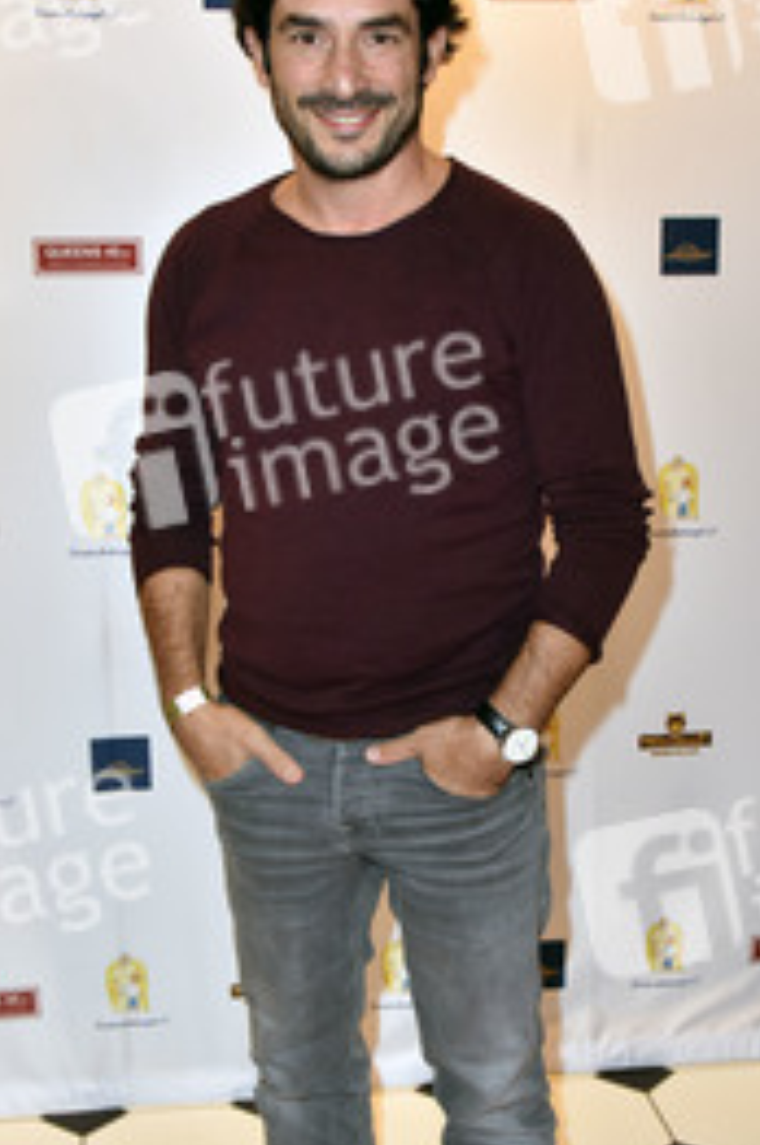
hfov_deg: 24.6
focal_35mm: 55
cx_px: 402
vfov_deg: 36.2
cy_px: 656
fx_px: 1746
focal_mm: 36
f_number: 5.6
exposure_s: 1/200
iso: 2000
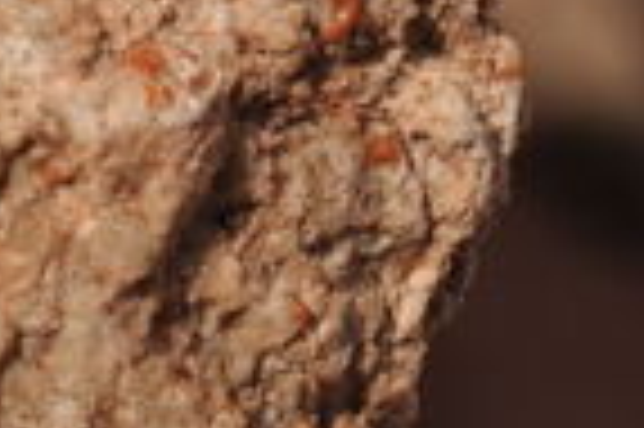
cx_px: -793
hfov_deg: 9.6
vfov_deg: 7.0
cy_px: 95
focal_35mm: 196
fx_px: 3502
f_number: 7.1
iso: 200
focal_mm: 35
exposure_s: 1/800
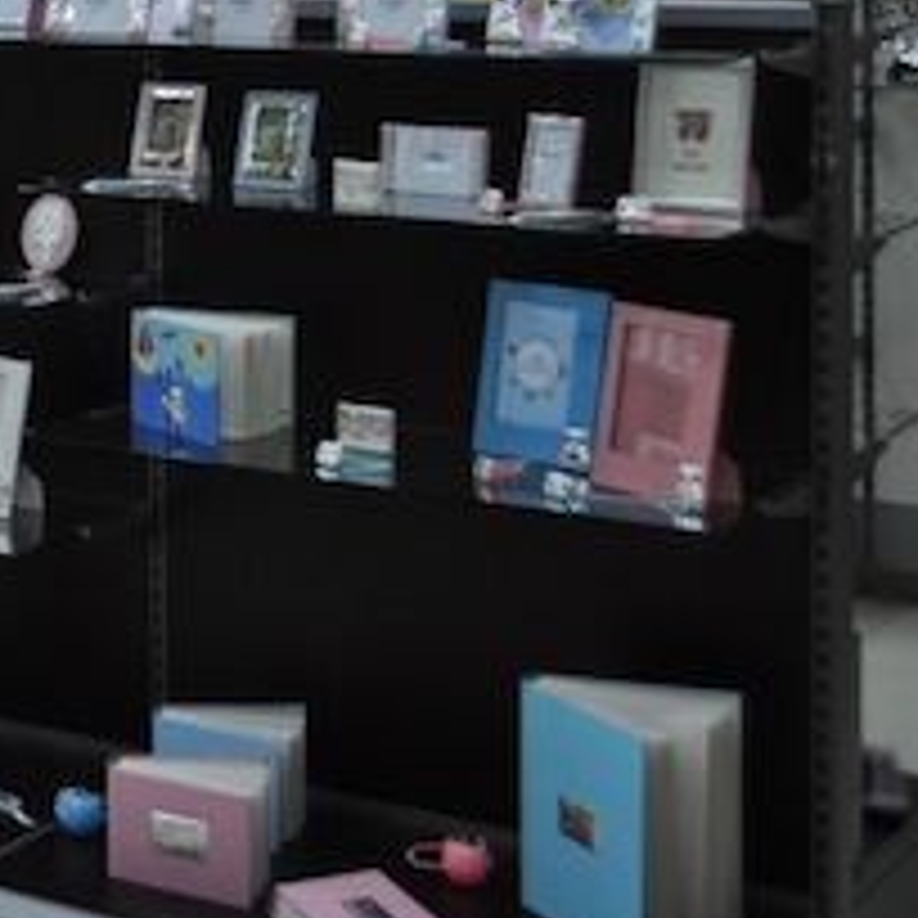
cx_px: -378
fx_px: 2640
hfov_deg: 18.0
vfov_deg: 19.2
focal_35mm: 88
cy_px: -2
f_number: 5
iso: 400
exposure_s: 1/100
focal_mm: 22
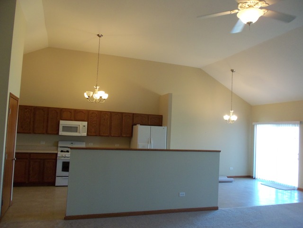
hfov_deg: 61.7
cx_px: 152
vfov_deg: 48.2
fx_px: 254
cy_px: 114
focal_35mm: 29
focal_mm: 5.2
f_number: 3.4
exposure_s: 1/30
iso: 200
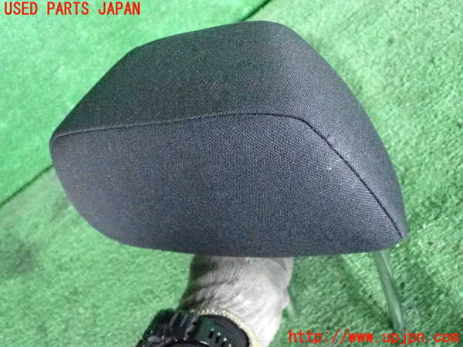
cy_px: 174
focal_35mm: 41
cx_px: 232
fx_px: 548
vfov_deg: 35.1
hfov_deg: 45.8
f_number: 2.8
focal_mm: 7.31
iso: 6400
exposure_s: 1/125
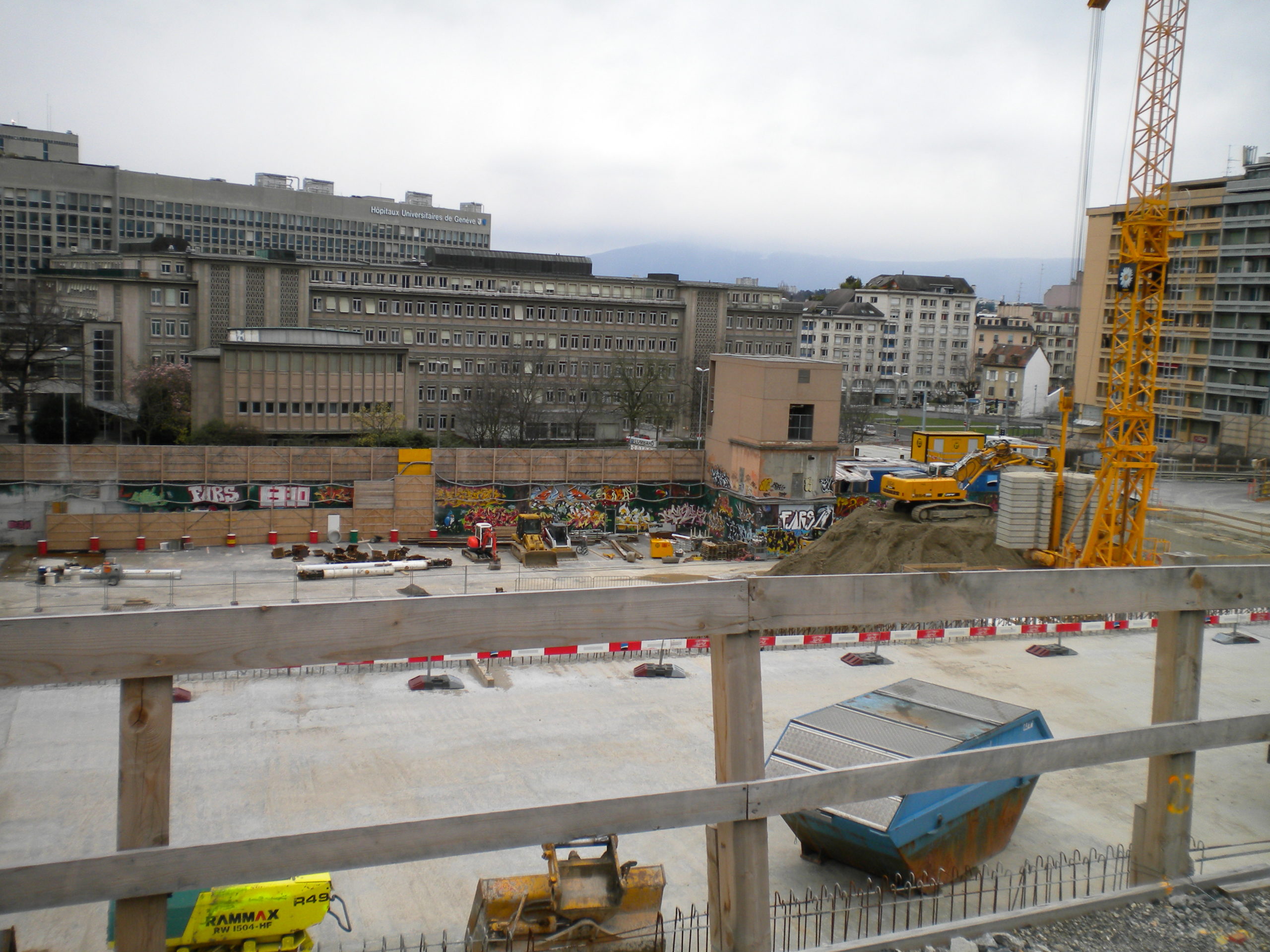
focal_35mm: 35
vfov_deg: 40.7
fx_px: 1284
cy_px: 476
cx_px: 635
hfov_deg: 52.6
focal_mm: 6.3
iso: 80
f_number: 4.6
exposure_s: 1/312
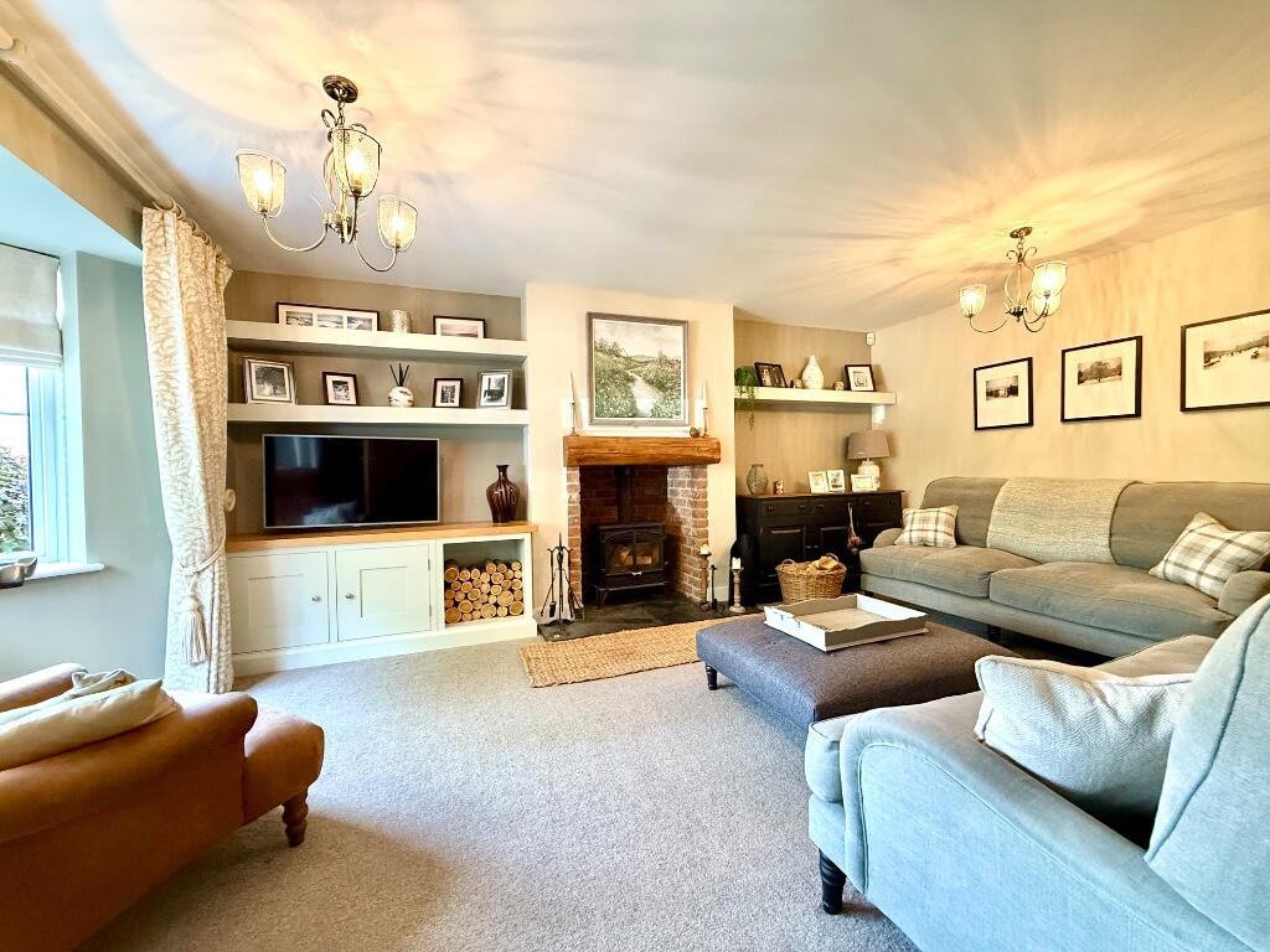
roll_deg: +0.9
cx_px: 635
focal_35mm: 14
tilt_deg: -0.3
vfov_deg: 85.7
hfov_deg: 102.1
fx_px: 514
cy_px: 476
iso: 500
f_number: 2.2
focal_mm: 2.22
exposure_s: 1/50
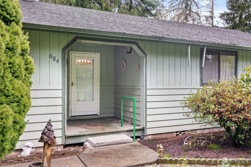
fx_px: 223
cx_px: 126
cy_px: 84
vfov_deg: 41.1
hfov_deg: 58.7
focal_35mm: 32
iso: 100
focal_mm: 32
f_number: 11
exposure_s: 1.6
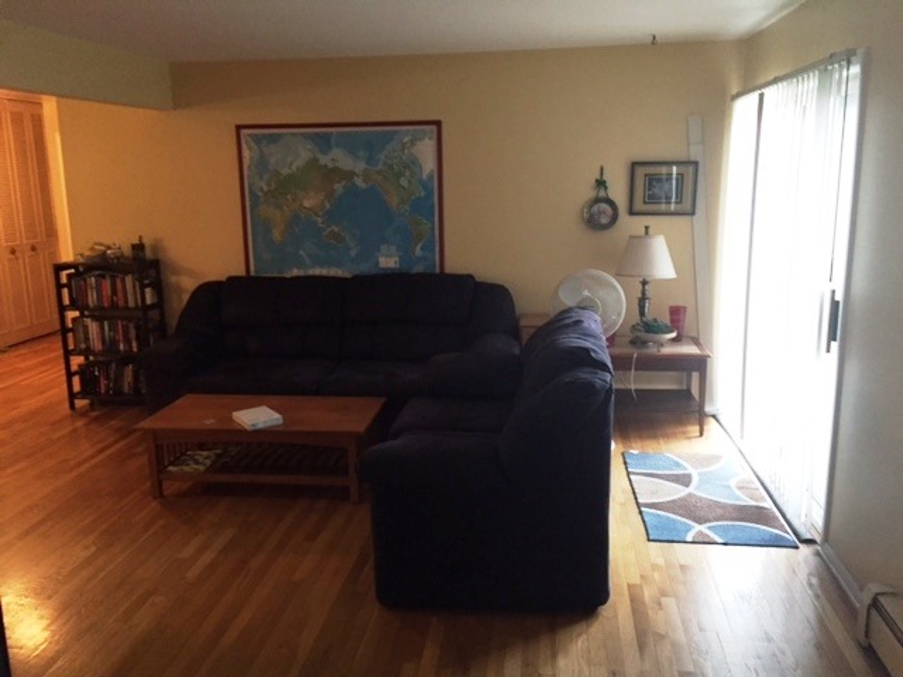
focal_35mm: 29
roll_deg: +0.7
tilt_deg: -8.2
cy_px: 338
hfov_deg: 61.7
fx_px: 756
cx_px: 452
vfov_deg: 48.2
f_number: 2.2
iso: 250
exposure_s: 1/17
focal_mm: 4.15
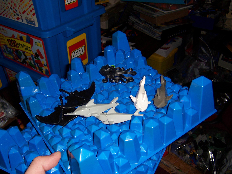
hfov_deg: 46.8
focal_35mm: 40
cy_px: 87
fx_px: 268
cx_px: 116
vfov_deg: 36.0
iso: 80
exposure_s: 1/60
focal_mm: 6.7
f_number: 3.4
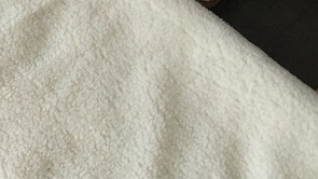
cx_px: -137
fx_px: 902
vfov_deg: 11.3
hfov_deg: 18.1
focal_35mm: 107
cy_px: 75
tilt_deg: -53.7
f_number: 2.2
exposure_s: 1/33
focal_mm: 4.15
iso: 125
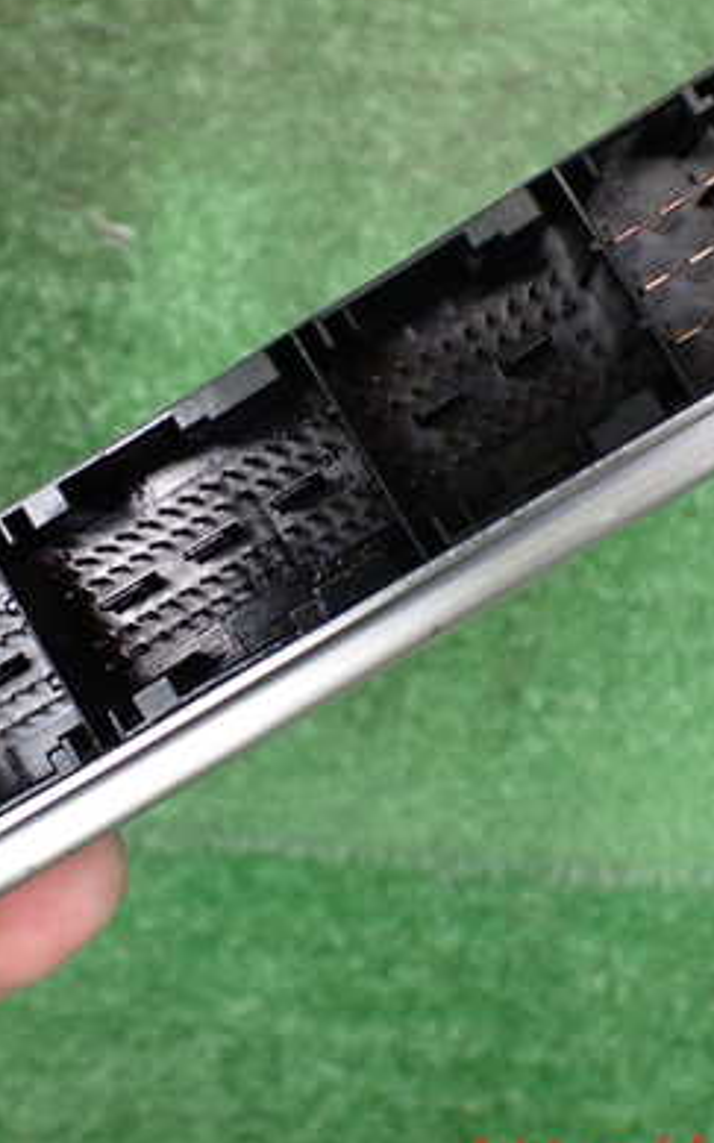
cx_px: 259
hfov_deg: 26.2
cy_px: 544
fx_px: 1526
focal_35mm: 49
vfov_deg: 41.0
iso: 800
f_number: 2.3
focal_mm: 5.4
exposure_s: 1/100
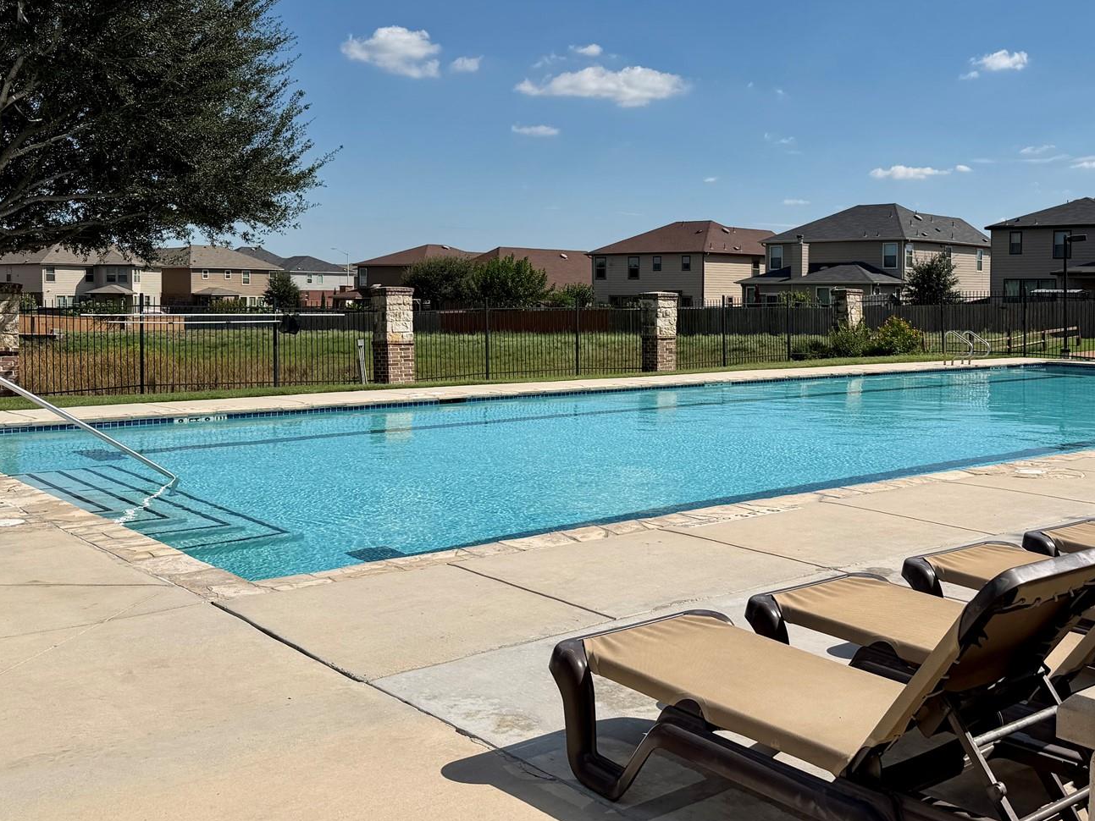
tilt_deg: -1.8
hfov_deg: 48.4
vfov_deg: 37.5
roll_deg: +0.3
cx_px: 703
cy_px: 311
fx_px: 1202
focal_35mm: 38
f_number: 1.78
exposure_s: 1/10309
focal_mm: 6.76
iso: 80
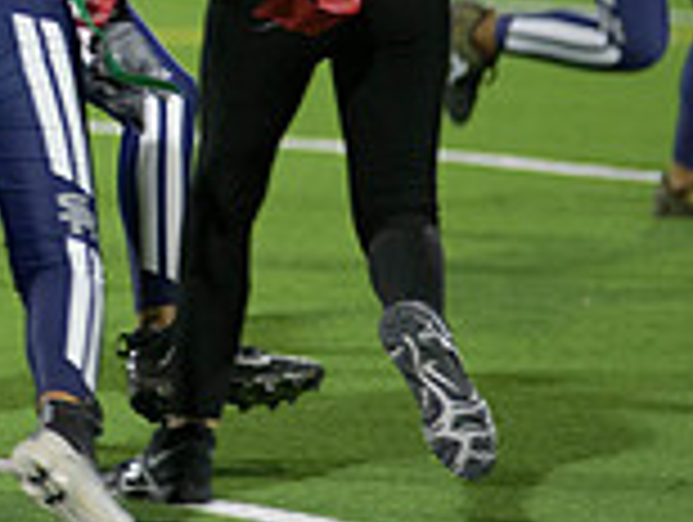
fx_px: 12692
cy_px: -250
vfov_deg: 2.4
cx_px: -194
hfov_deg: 3.1
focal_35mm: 633
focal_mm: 175
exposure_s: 1/640
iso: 2800
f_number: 2.8
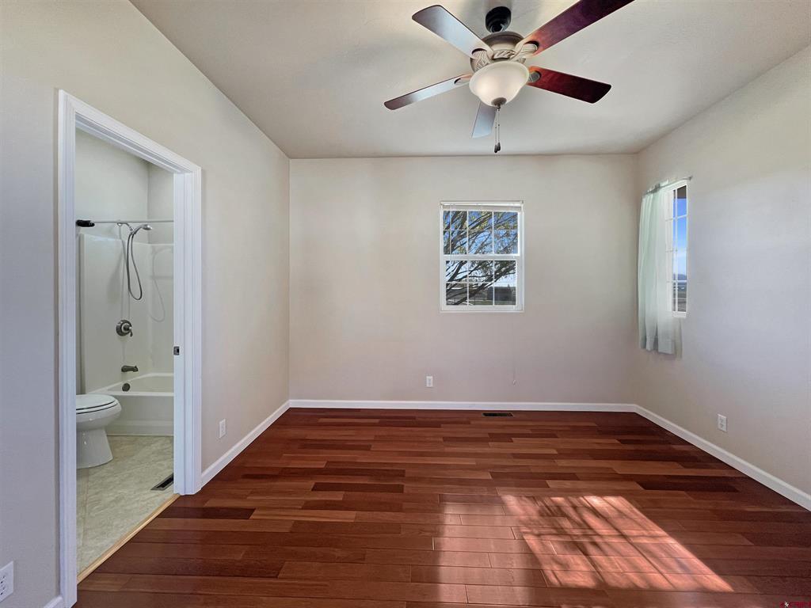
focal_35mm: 13
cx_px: 406
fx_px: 305
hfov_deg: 106.2
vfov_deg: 89.9
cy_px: 304
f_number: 1.8
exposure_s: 1/187
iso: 32
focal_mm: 1.57
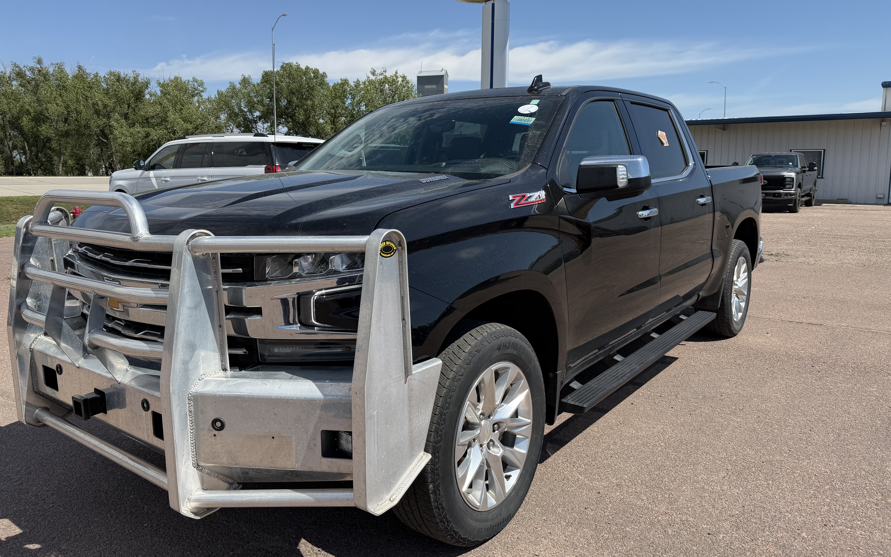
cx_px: 445
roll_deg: -0.4
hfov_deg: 70.4
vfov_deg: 47.5
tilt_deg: -7.0
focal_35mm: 26
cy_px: 245
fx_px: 631
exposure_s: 1/4975
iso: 80
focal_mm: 6.76
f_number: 1.78
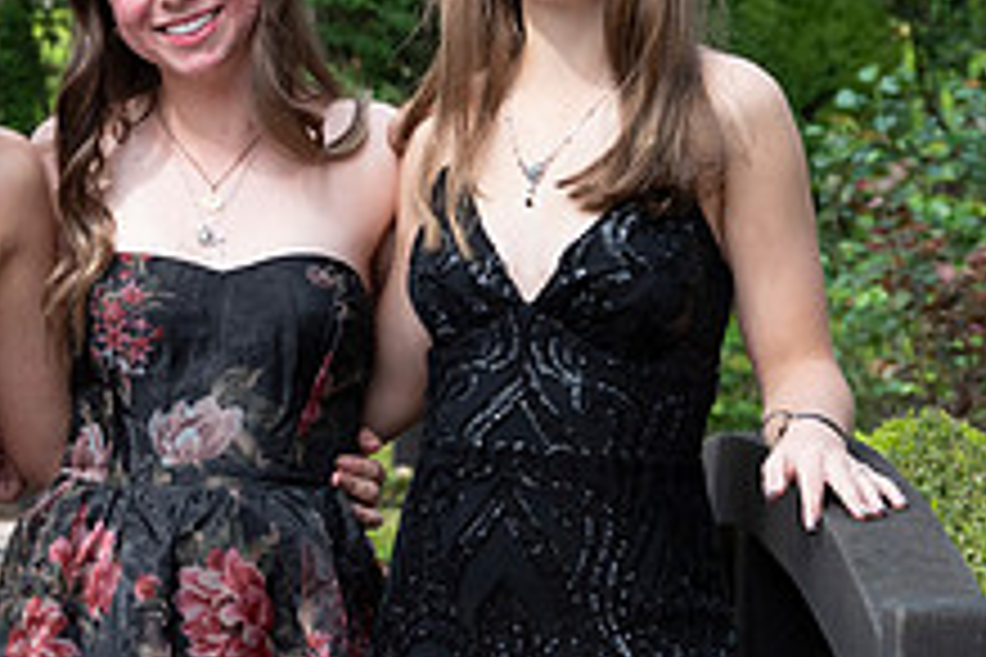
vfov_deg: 7.8
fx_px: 4793
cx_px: 27
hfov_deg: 11.6
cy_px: 214
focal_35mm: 175
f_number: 6
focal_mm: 66
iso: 1250
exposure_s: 1/1250
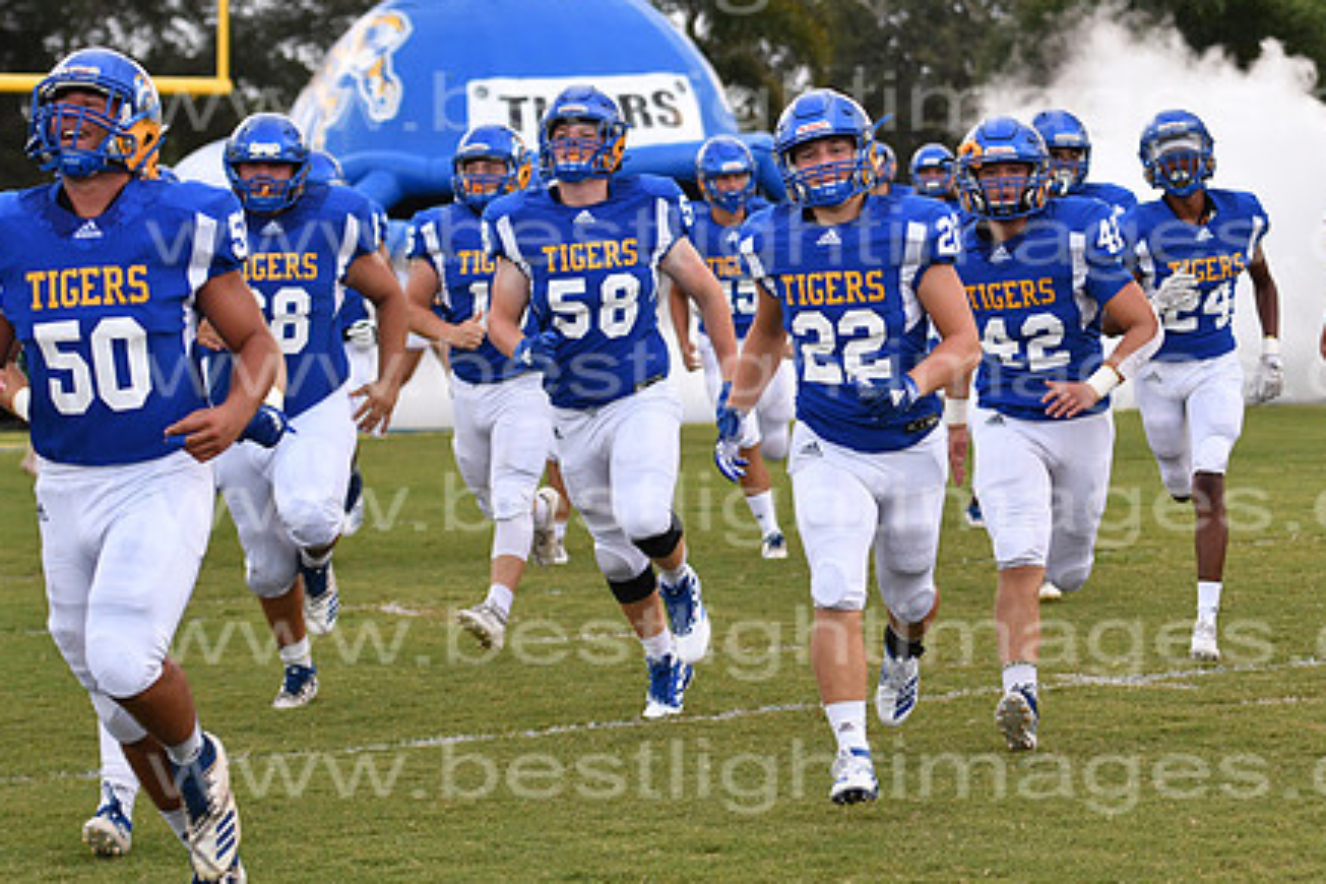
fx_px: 5156
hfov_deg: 14.6
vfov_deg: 9.8
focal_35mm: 140
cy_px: 309
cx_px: 841
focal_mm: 70
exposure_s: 1/1000
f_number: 3.2
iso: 800
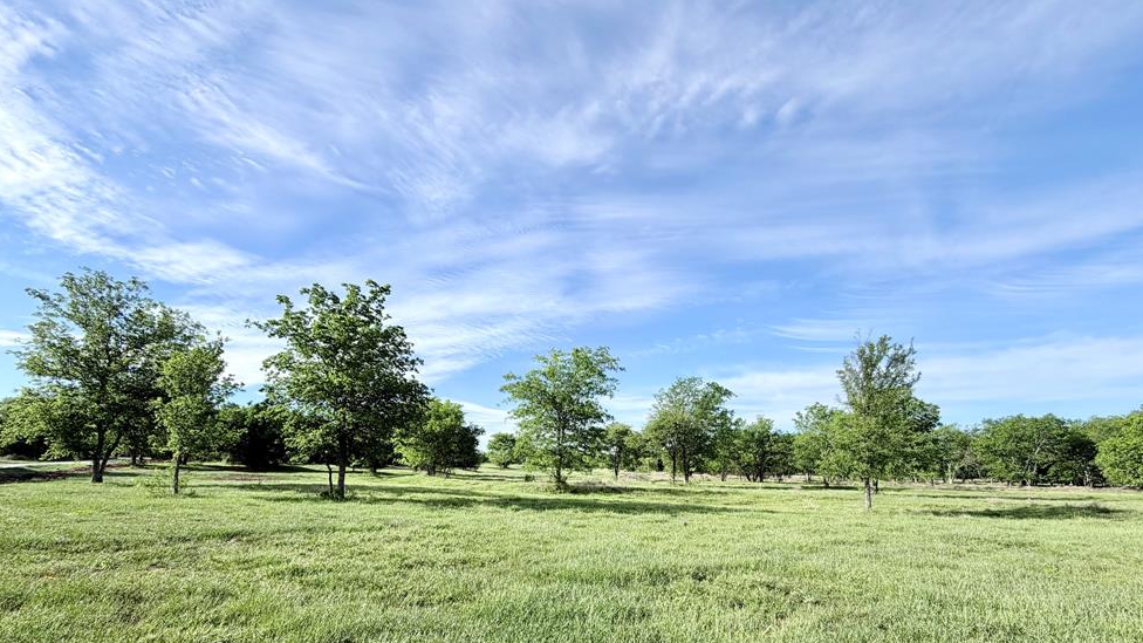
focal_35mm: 16
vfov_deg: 65.3
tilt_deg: +3.6
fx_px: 485
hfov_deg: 99.4
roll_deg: -0.2
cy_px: 430
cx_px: 576
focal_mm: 2.22
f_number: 2.2
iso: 20
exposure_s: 1/779
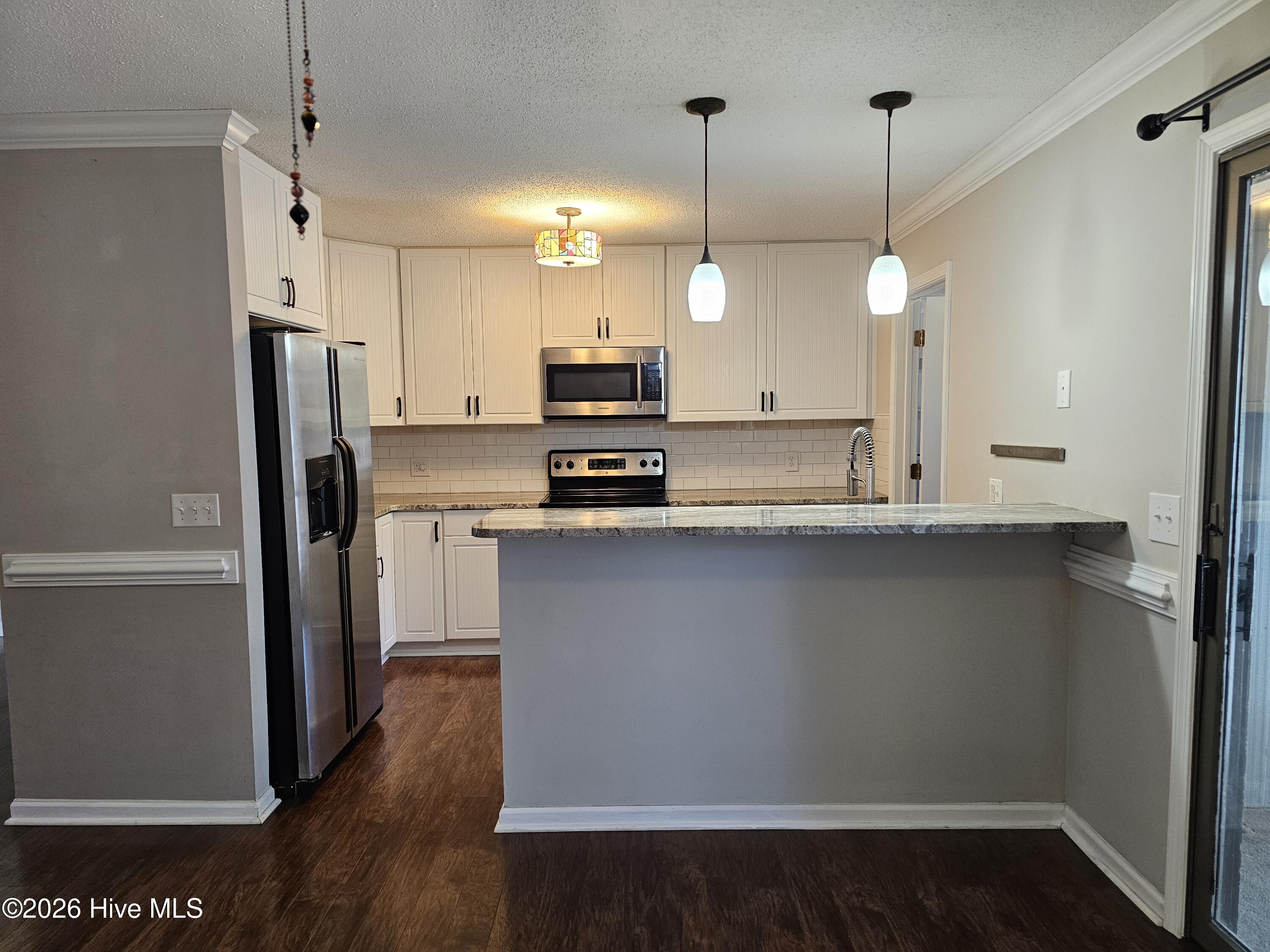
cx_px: 635
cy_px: 476
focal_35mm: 23
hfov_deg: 73.9
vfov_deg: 58.9
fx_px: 844
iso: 250
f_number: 1.7
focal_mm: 6.3
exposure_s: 1/120
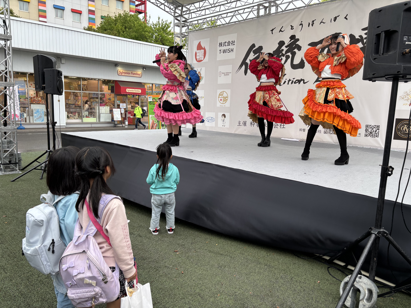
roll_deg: -2.5
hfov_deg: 67.3
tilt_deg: -10.0
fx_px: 309
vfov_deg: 53.1
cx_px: 206
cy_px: 154
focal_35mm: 26
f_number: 1.6
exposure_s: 1/233
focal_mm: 5.96
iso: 40
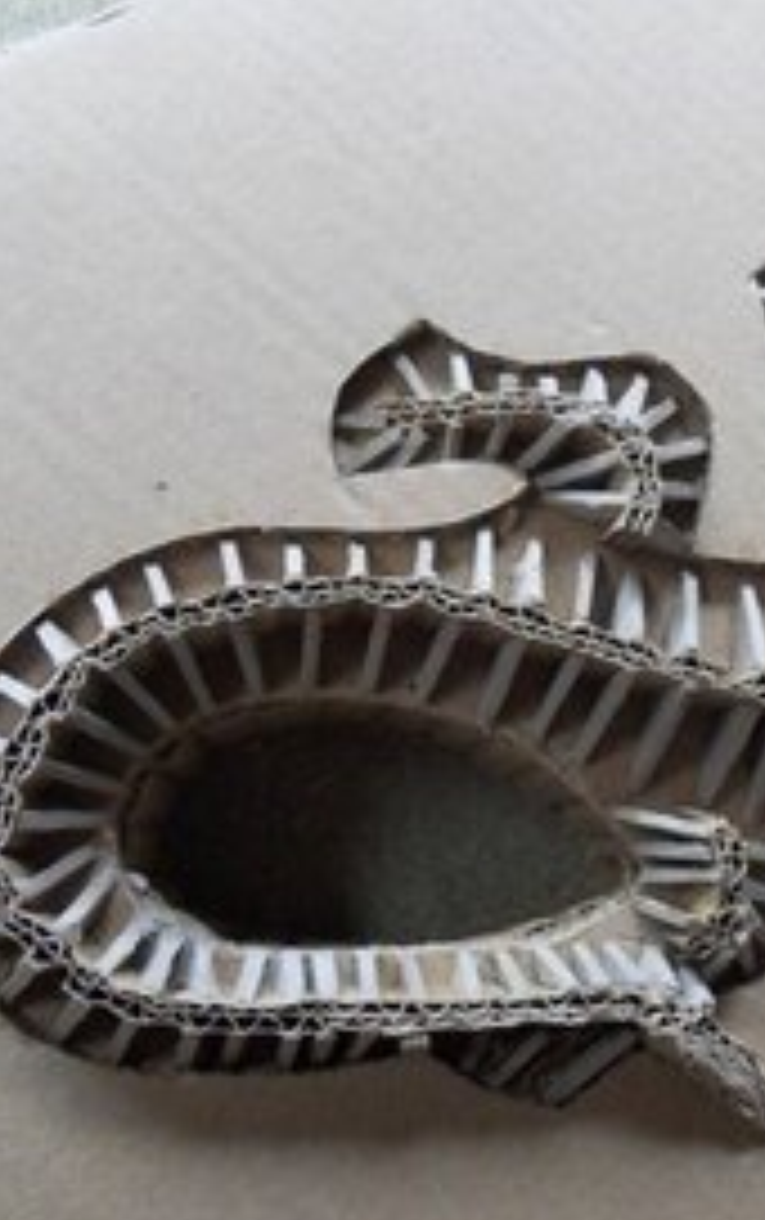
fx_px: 1164
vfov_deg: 55.3
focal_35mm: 35
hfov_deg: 35.4
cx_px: 596
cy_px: 626
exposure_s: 1/30
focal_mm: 4.2
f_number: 3.3
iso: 320
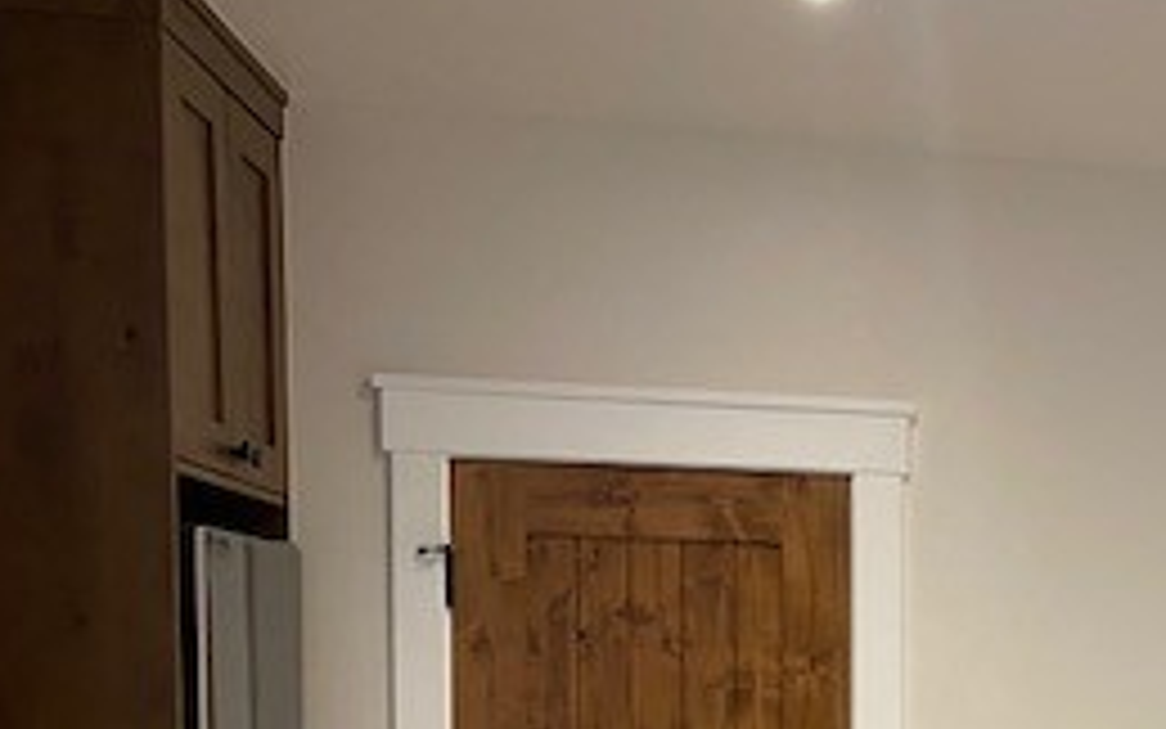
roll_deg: -1.4
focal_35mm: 68
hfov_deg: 26.5
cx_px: 1427
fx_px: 2161
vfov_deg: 18.2
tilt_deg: -3.8
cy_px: 878
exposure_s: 1/60
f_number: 1.8
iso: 160
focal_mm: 4.25
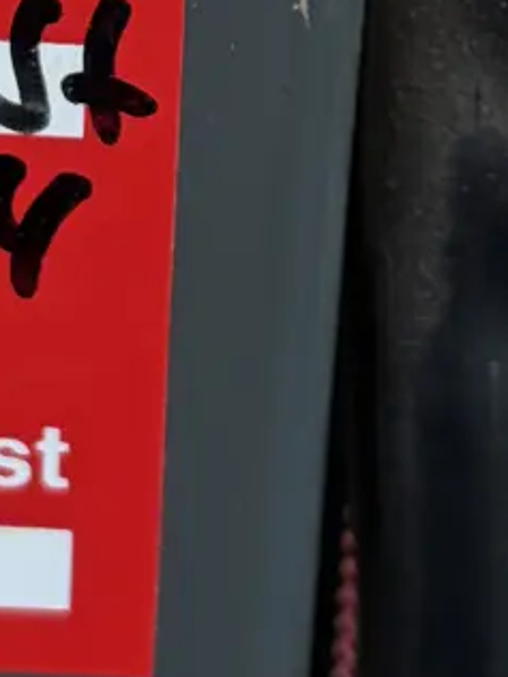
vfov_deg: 12.3
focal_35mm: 158
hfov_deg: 9.4
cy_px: -56
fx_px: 3092
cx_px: 161
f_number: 1.6
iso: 64
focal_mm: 5.96
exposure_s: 1/121
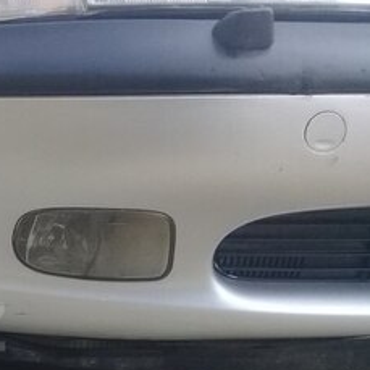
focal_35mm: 79
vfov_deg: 21.5
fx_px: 955
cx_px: -160
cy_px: 327
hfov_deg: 19.5
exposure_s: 1/131
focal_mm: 3.3
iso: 50
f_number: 2.2
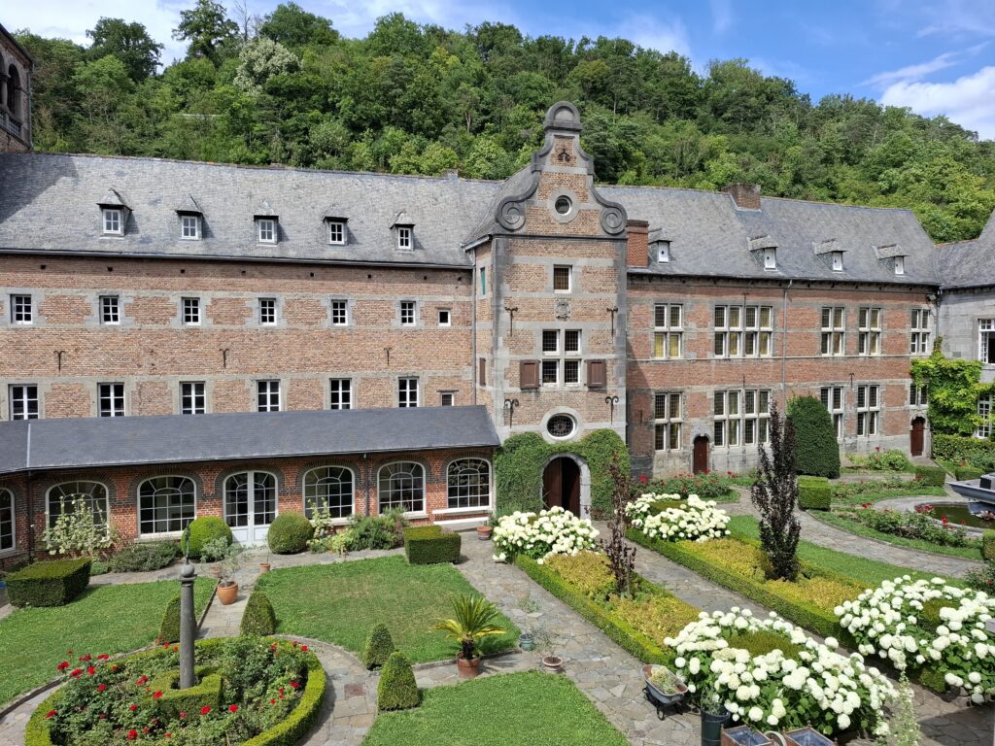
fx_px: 661
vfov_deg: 58.9
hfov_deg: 73.9
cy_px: 373
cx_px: 498
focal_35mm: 23
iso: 50
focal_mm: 5.54
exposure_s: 1/1443
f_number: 1.8
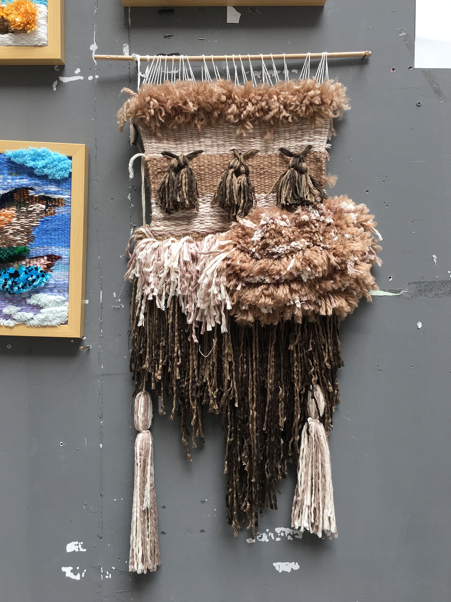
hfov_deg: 46.8
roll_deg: +0.0
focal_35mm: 30
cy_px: 291
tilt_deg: -1.1
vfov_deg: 60.0
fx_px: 521
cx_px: 222
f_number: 2.2
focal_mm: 4.15
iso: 40
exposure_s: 1/100
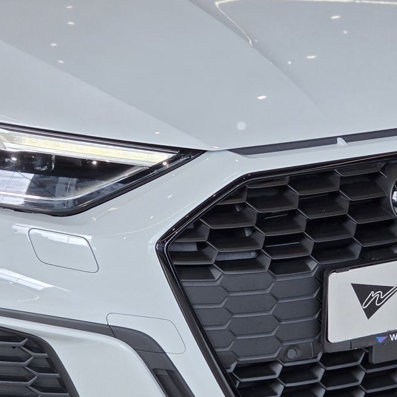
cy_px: 191
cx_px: 231
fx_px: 2011
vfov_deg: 11.3
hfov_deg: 11.3
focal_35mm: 155
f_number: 2.4
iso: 100
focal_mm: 7.9
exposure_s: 1/326
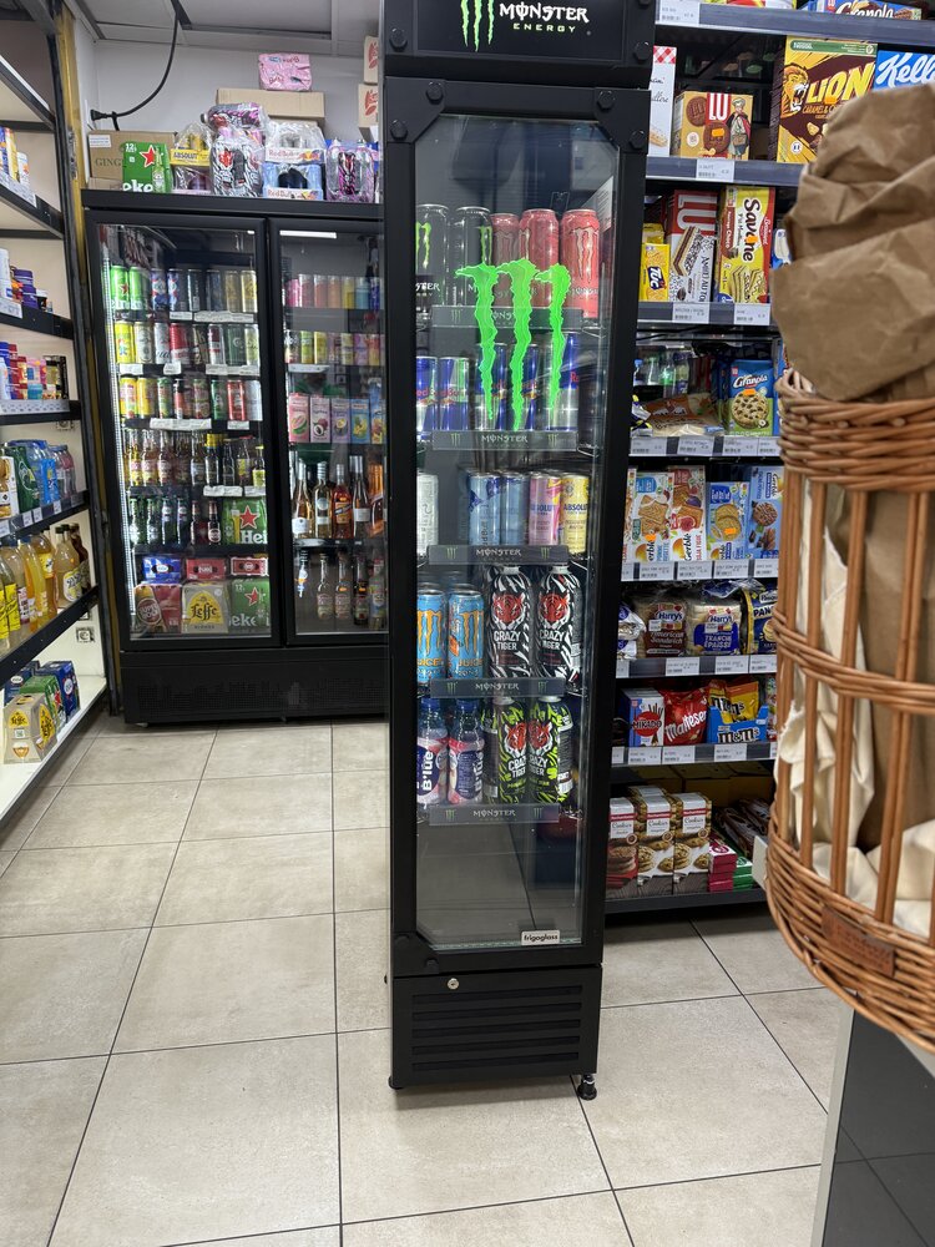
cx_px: 468
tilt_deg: -13.4
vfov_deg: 71.6
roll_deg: +0.7
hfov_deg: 56.8
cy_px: 624
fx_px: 864
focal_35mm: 24
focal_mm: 6.76
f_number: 1.78
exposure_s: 1/100
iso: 160
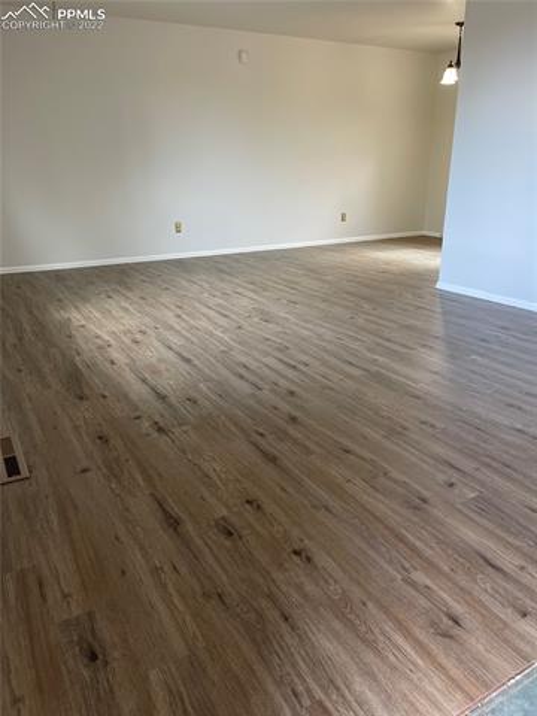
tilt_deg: -19.9
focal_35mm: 26
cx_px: 268
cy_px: 358
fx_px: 538
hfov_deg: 53.1
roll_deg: +1.4
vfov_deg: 67.3
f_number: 1.6
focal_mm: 5.1
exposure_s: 1/60
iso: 80
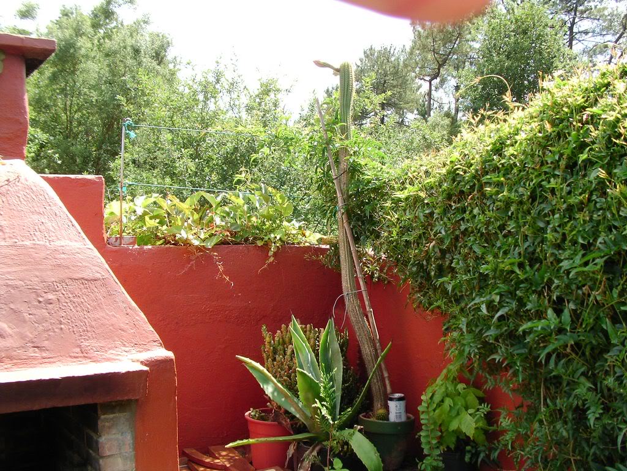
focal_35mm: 38
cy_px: 236
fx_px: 688
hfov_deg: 49.0
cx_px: 314
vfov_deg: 37.7
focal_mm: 5.8
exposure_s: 1/211
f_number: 3.5
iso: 50
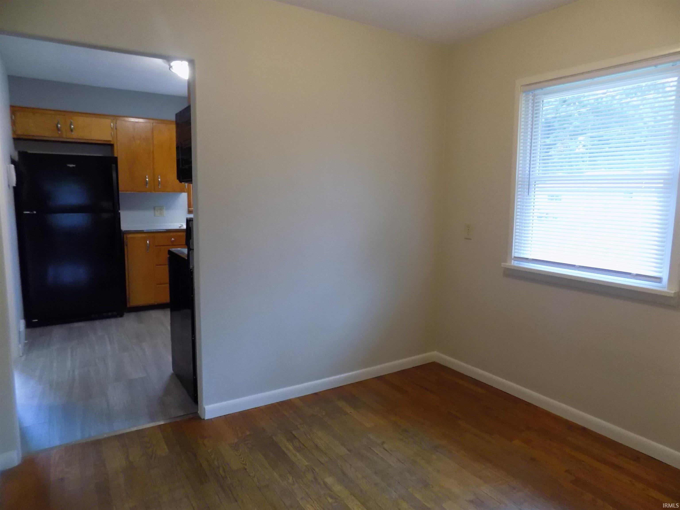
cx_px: 340
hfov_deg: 73.9
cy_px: 255
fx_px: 452
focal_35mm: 23
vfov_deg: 58.9
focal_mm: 4
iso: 320
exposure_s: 1/30
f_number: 3.1
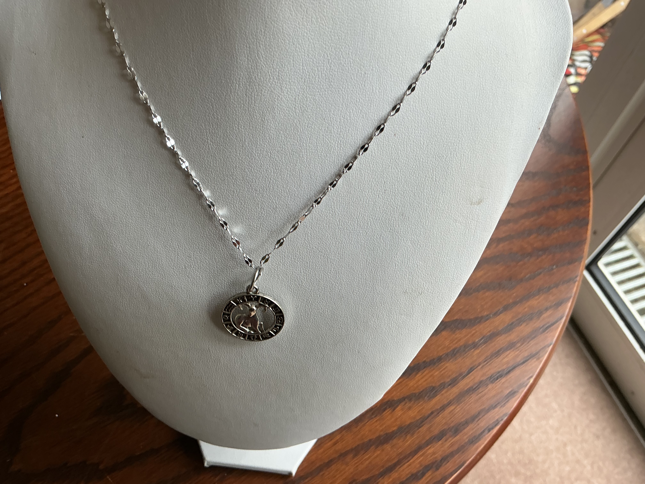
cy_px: 242
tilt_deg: -58.5
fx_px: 540
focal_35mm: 29
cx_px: 322
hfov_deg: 61.7
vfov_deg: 48.2
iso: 40
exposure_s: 1/100
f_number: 1.8
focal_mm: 3
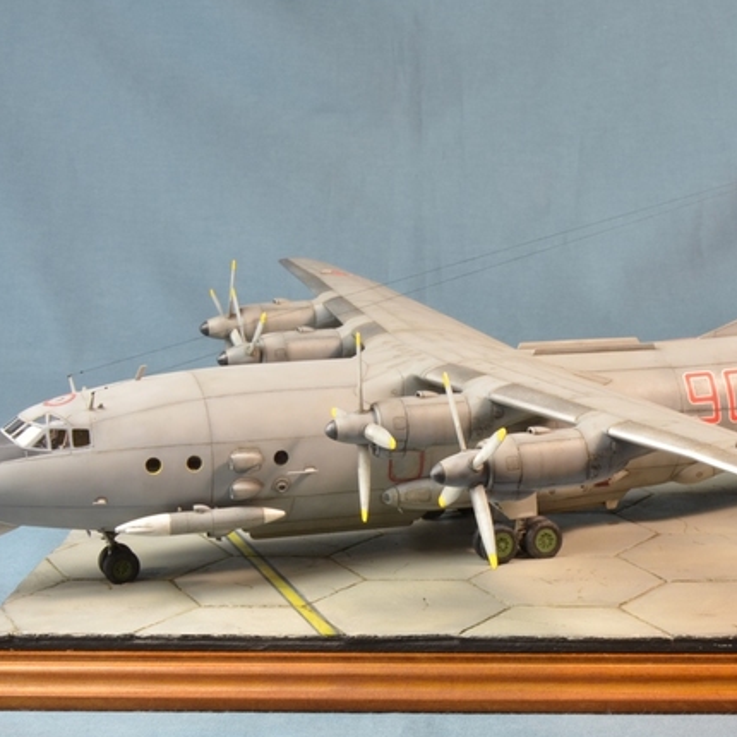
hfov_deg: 20.8
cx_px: 524
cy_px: 357
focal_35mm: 83
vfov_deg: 20.9
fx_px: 1994
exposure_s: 1/1.3
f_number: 20
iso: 200
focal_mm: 35
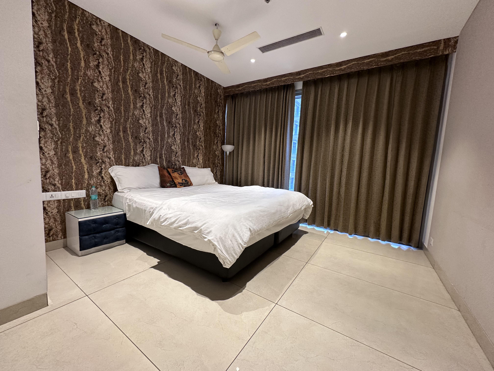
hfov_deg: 102.1
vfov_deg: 85.7
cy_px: 186
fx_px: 200
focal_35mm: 14
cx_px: 247
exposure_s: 1/100
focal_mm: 2.22
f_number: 2.2
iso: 200
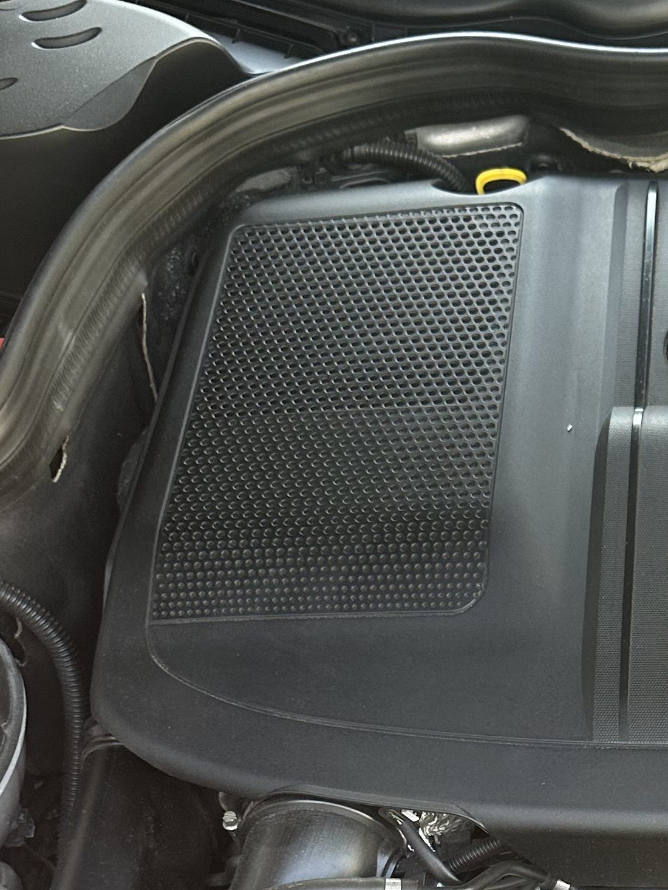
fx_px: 1698
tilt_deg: -51.6
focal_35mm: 66
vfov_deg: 27.4
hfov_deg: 21.0
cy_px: 930
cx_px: 768
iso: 100
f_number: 1.78
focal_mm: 6.86
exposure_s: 1/121
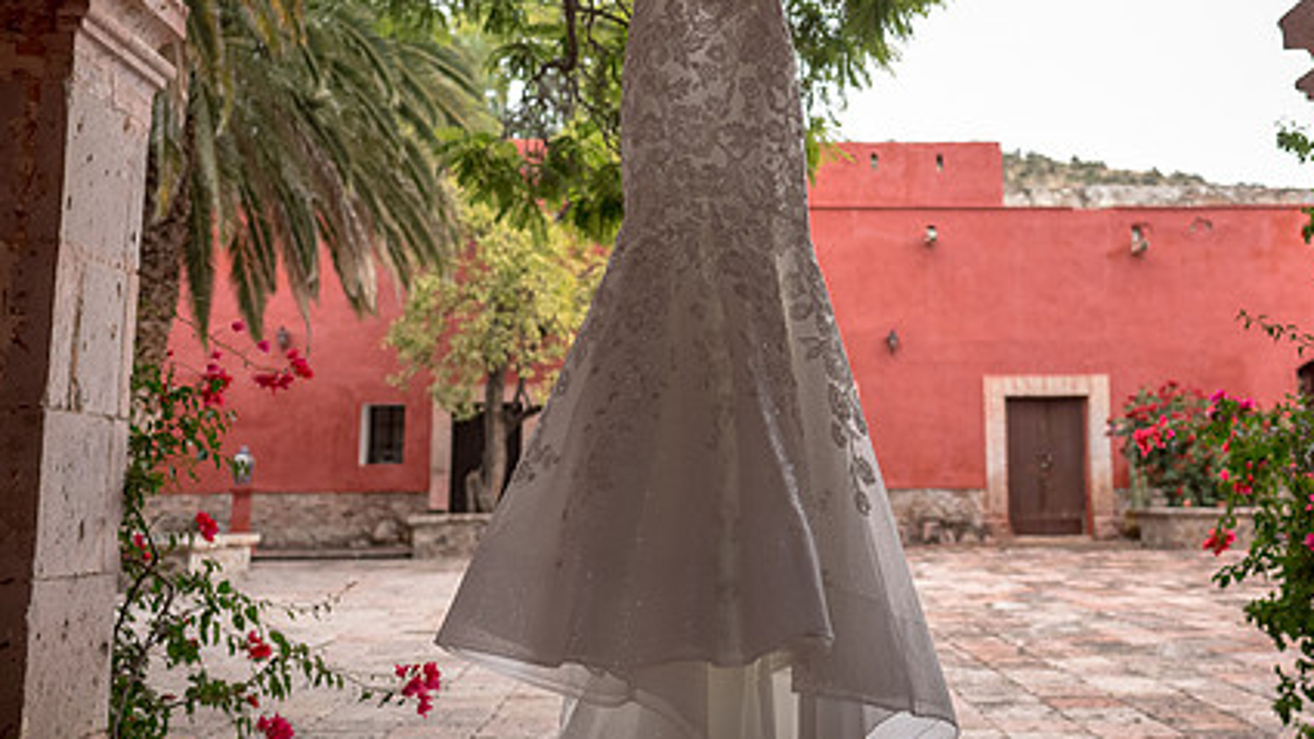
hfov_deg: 41.1
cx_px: 816
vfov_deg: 23.7
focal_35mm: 50
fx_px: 1742
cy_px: 172
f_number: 3.2
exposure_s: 1/100
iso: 100
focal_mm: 35
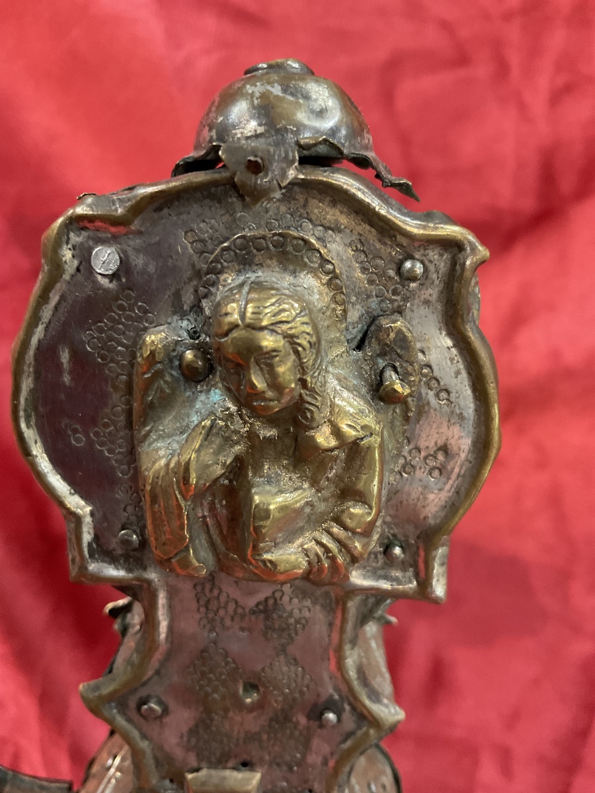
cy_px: 396
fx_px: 665
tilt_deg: -26.1
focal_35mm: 29
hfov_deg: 48.2
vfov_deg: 61.7
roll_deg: -1.1
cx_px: 298
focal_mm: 3
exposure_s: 1/33
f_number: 1.8
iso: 250
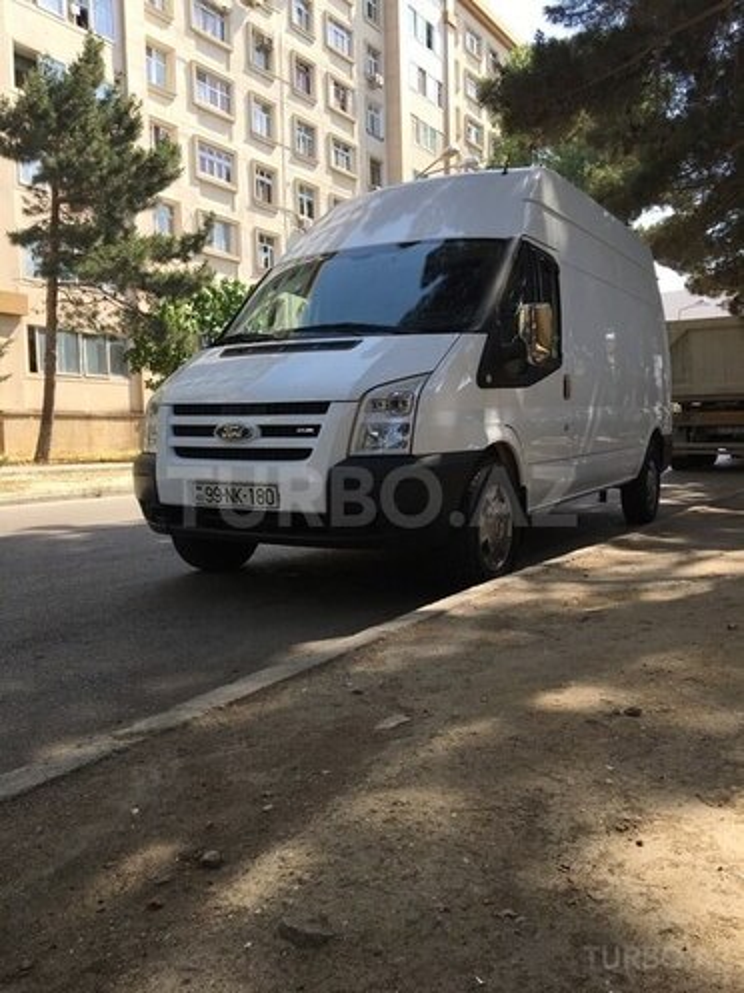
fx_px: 831
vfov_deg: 61.7
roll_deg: +1.2
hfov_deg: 48.2
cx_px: 372
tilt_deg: -4.1
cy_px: 496
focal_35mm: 29
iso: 25
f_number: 2.2
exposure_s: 1/434
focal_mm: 4.15
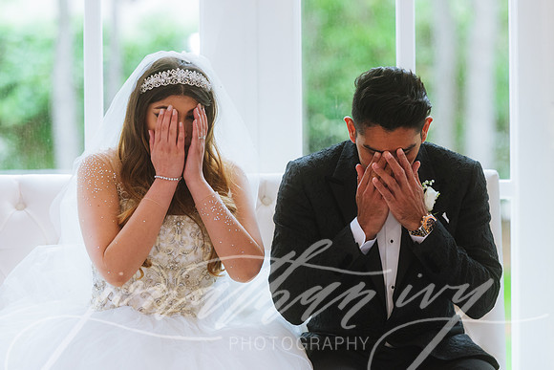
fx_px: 3086
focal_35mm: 200
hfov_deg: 10.3
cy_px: 188
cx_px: 337
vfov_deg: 6.9
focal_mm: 165
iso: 1250
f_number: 2.8
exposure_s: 1/200
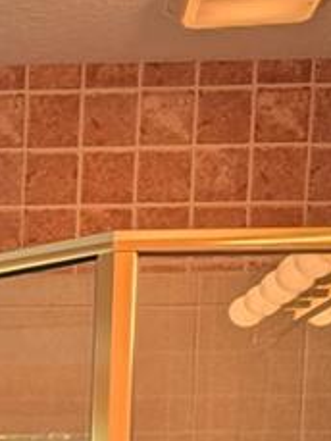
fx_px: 1605
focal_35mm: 126
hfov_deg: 10.8
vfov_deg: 14.1
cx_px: -317
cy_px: 749
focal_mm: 6.9
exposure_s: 1/1488
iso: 35
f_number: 1.68
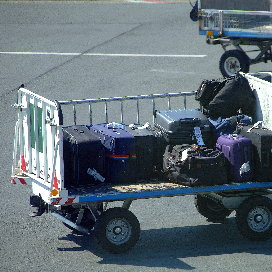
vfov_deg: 4.6
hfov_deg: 4.6
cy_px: 136
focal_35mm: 382
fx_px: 3396
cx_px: 171
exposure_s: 1/180
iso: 200
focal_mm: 200
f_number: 6.3
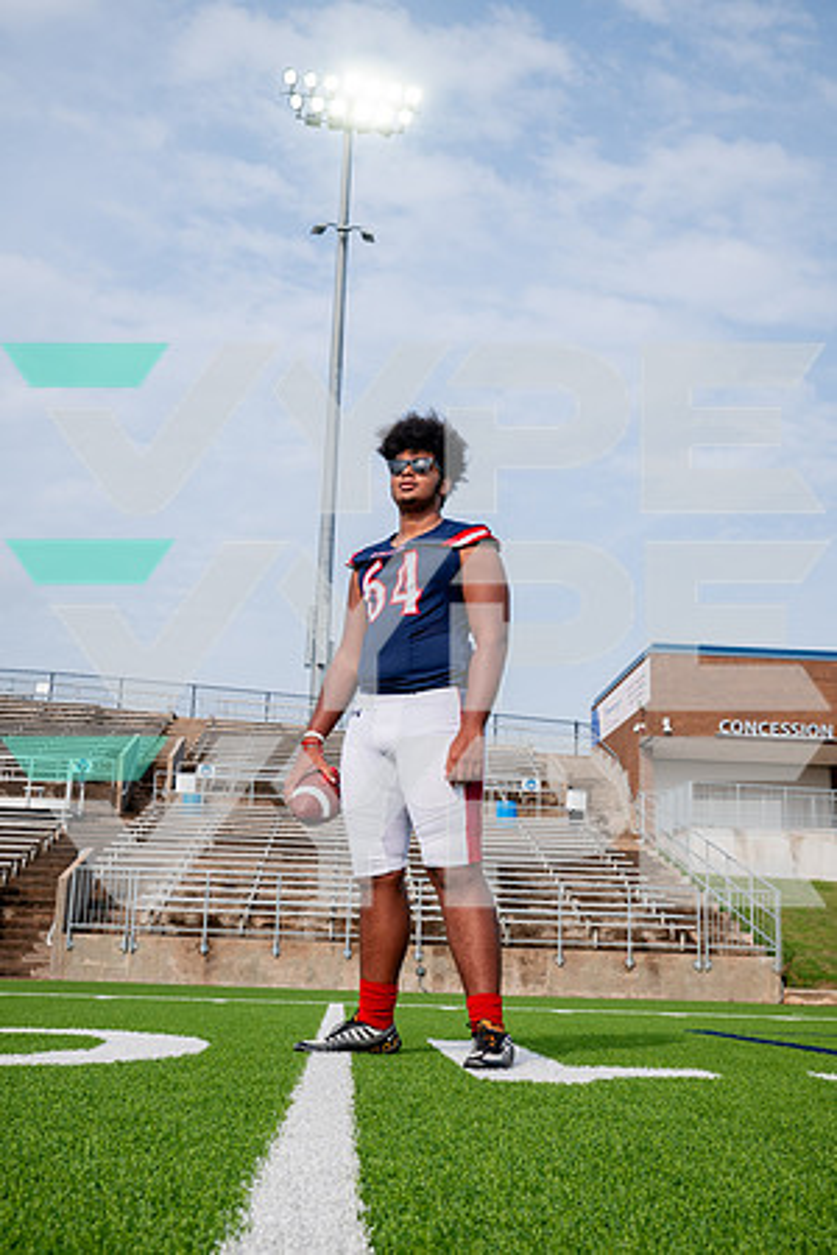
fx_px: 1255
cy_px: 628
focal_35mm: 36
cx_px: 418
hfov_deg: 36.9
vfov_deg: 53.1
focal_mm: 36
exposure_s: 1/320
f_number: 7.1
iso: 125
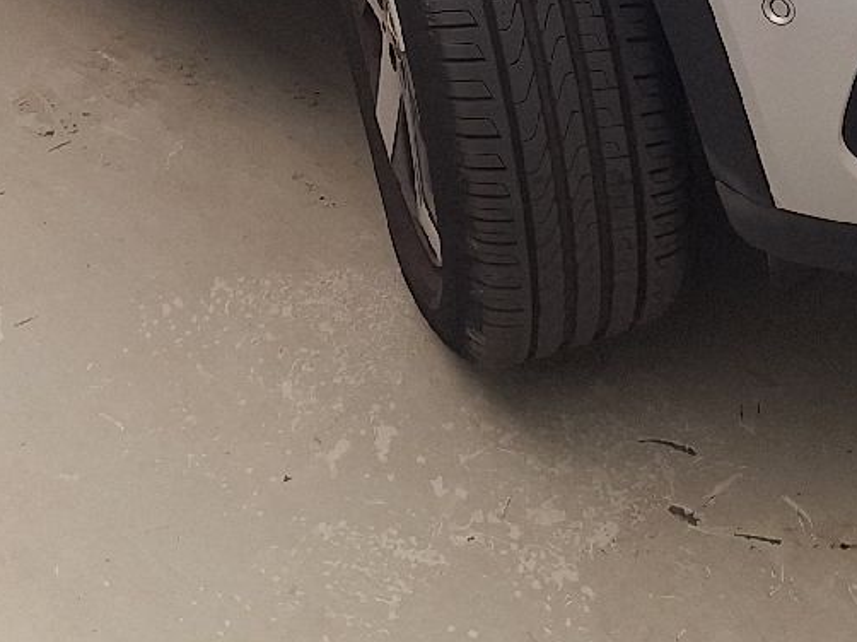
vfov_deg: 15.4
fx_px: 2178
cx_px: 592
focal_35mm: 88
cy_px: -338
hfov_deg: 22.1
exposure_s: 1/122
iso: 40
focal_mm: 5.54
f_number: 1.8
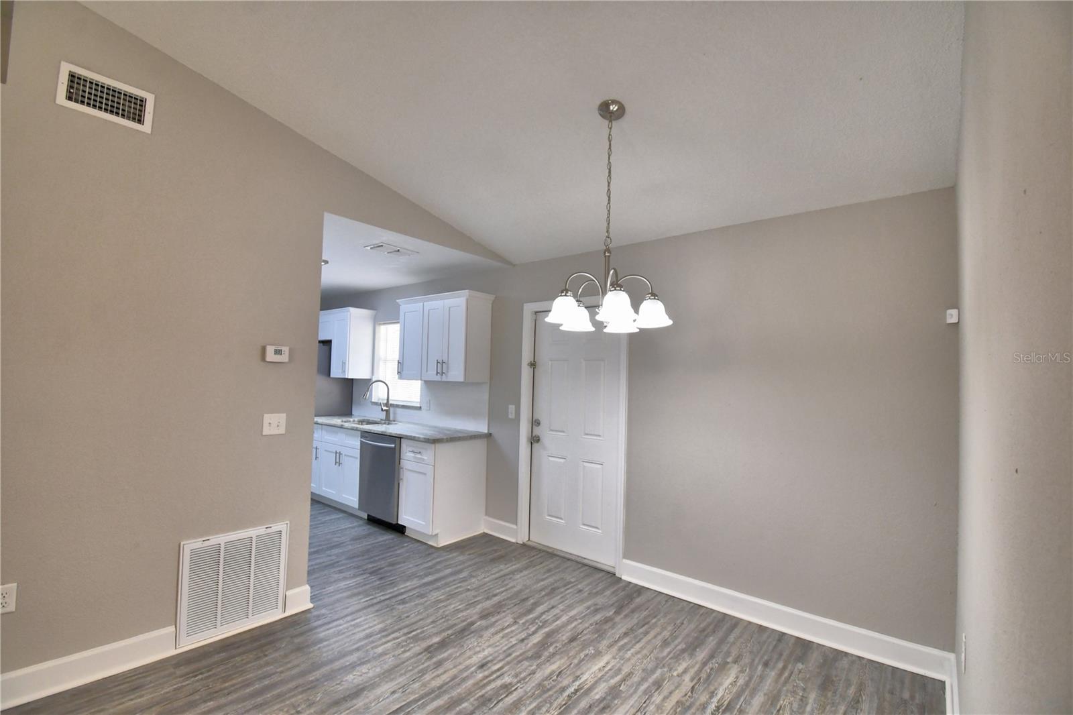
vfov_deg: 77.3
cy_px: 358
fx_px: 447
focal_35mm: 15
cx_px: 536
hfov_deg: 100.4
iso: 400
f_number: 4.5
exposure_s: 1/100
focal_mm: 10
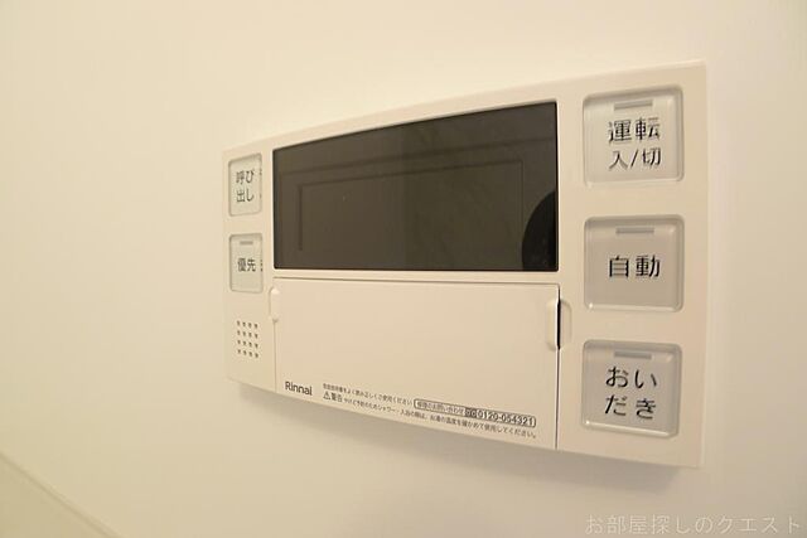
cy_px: 269
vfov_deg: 53.2
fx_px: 538
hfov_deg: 73.7
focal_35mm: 24
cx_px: 404
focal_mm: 5.1
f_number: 2
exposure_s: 1/6
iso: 80
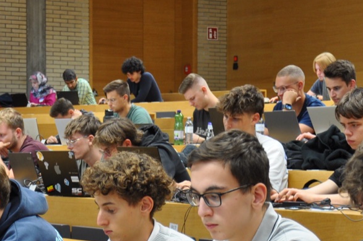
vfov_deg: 10.4
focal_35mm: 131
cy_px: 175
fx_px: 1319
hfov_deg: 15.6
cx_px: 103
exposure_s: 1/20
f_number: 4.5
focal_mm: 32
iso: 400
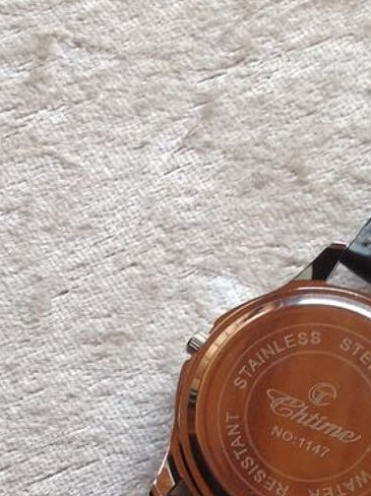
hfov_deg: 15.4
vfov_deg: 19.5
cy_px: 568
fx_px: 1374
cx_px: 206
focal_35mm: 96
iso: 64
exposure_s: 1/60
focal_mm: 4.28
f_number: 2.4
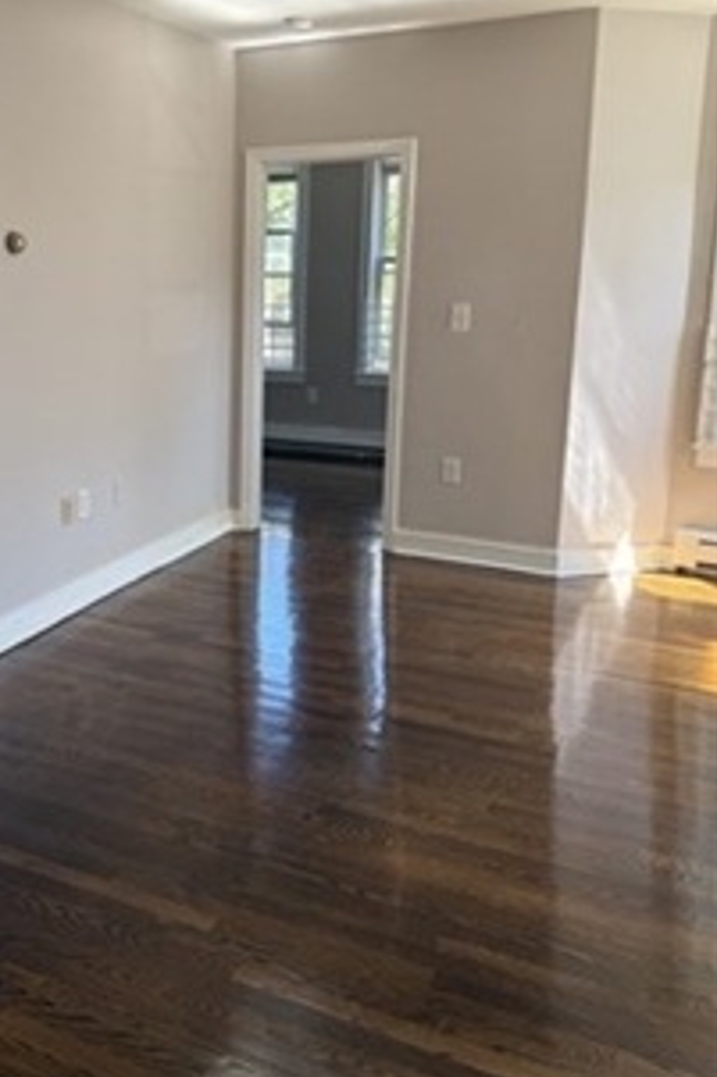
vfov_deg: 56.9
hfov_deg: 38.9
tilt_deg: -10.4
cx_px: 185
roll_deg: +0.2
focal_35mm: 33
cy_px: 444
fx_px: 987
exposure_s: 1/121
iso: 100
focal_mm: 6.76
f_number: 1.78
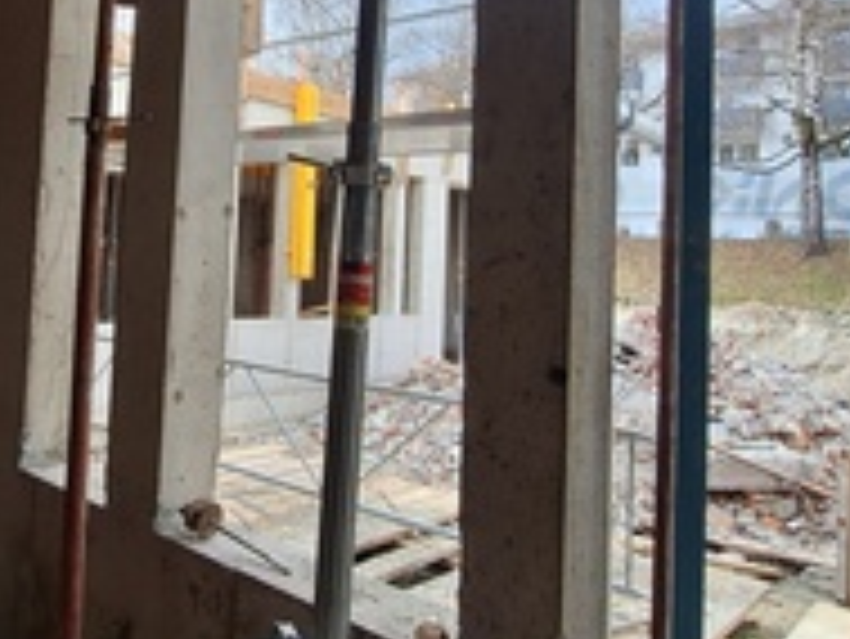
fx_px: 762
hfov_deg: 55.3
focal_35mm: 31
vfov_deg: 44.9
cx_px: 202
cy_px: 216
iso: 40
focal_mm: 1.74
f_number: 2.2
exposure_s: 1/230
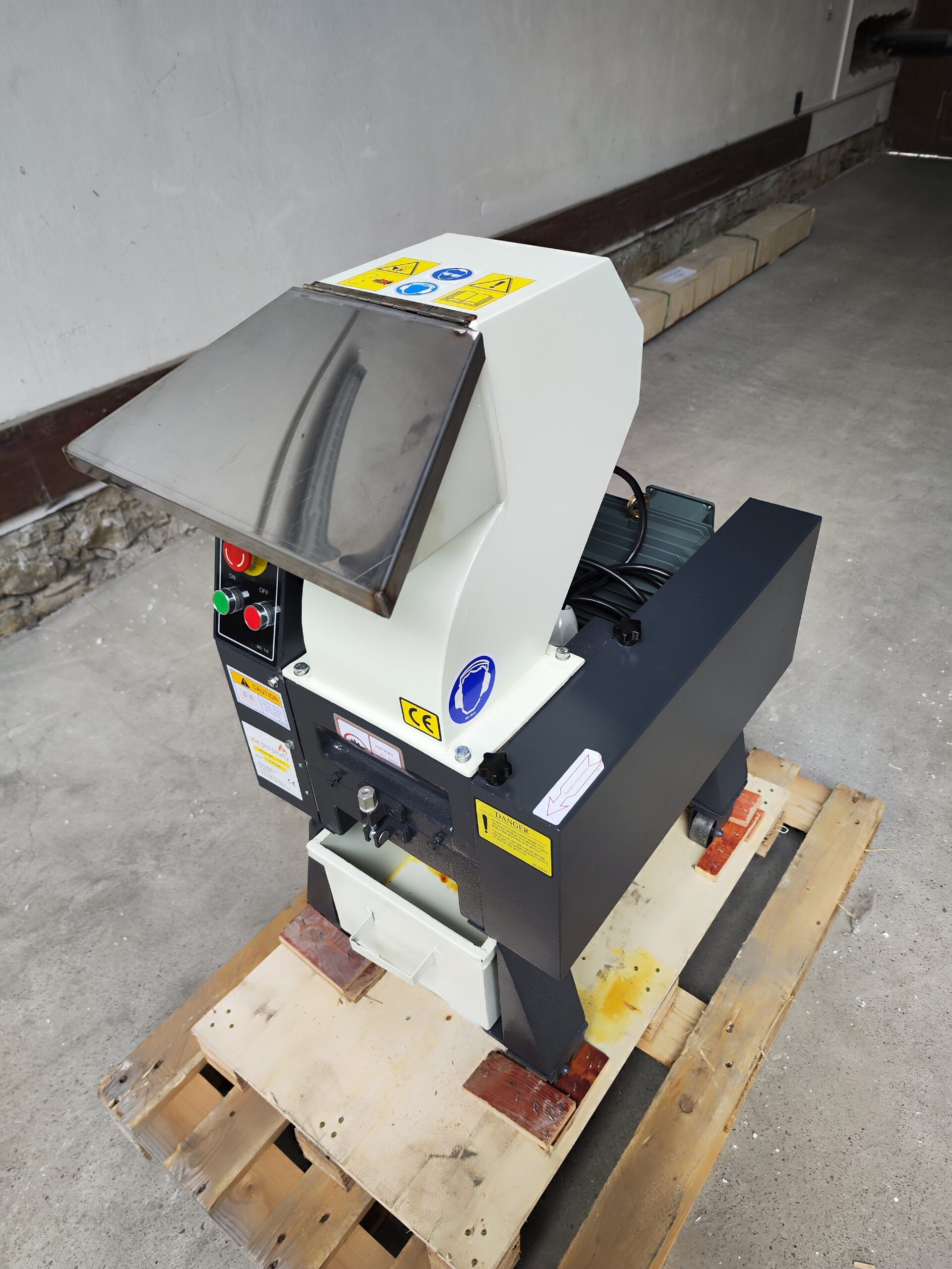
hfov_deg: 58.9
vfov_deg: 73.9
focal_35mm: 23
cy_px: 634
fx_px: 843
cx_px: 476
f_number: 1.69
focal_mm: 7.01
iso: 164
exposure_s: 1/100
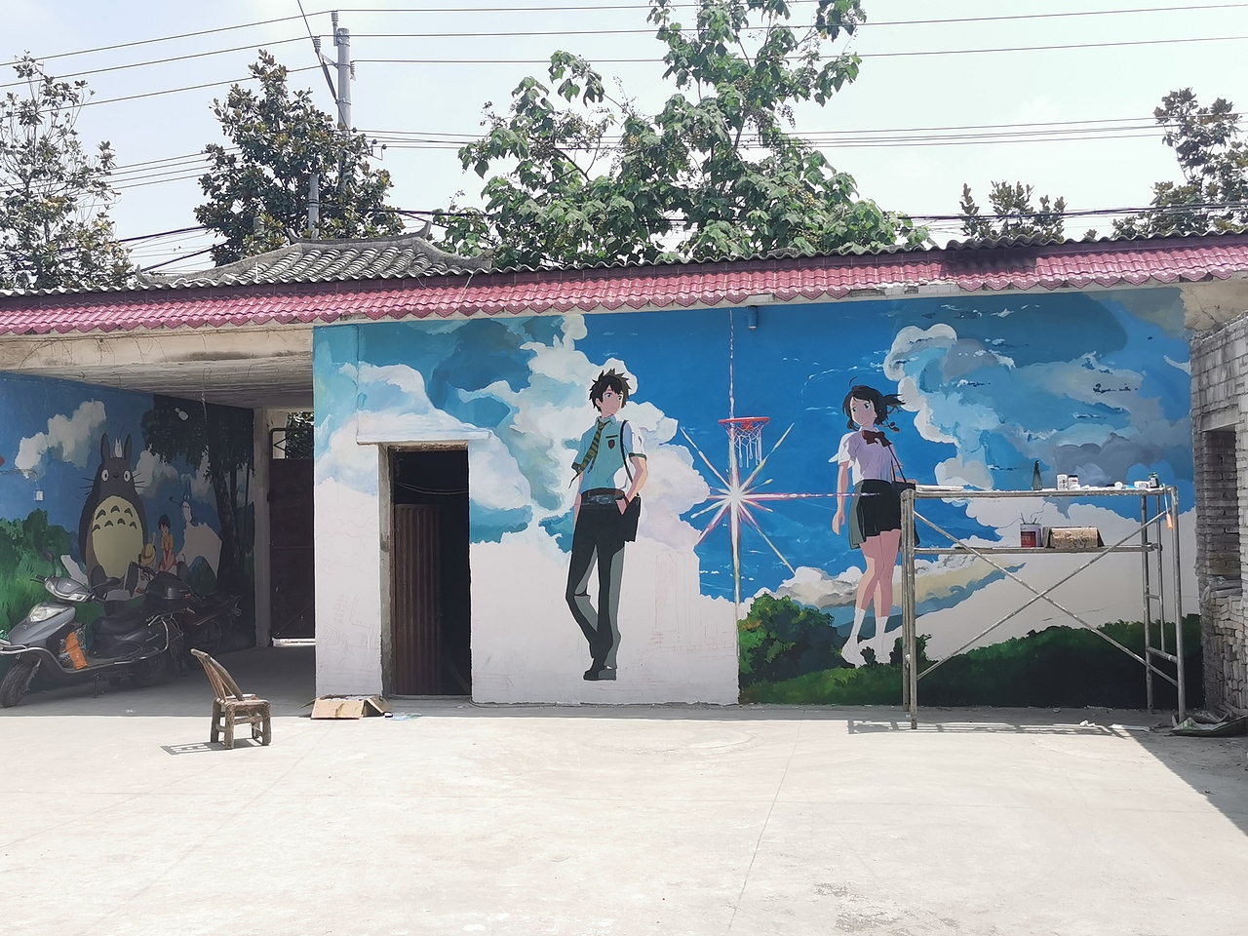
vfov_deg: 38.7
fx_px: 1334
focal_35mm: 37
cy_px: 468
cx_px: 624
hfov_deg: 50.1
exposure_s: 1/2488
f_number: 1.6
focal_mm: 5.56
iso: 50
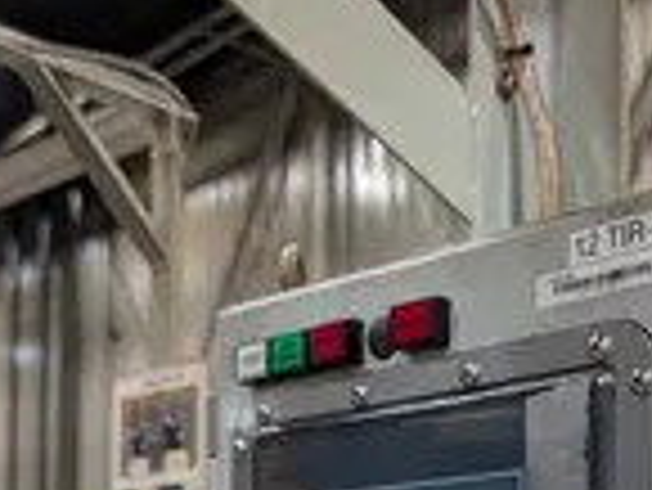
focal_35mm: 66
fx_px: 1244
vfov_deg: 20.5
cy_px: 618
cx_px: 477
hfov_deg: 29.0
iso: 555
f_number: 1.68
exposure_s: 1/327
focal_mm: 6.9
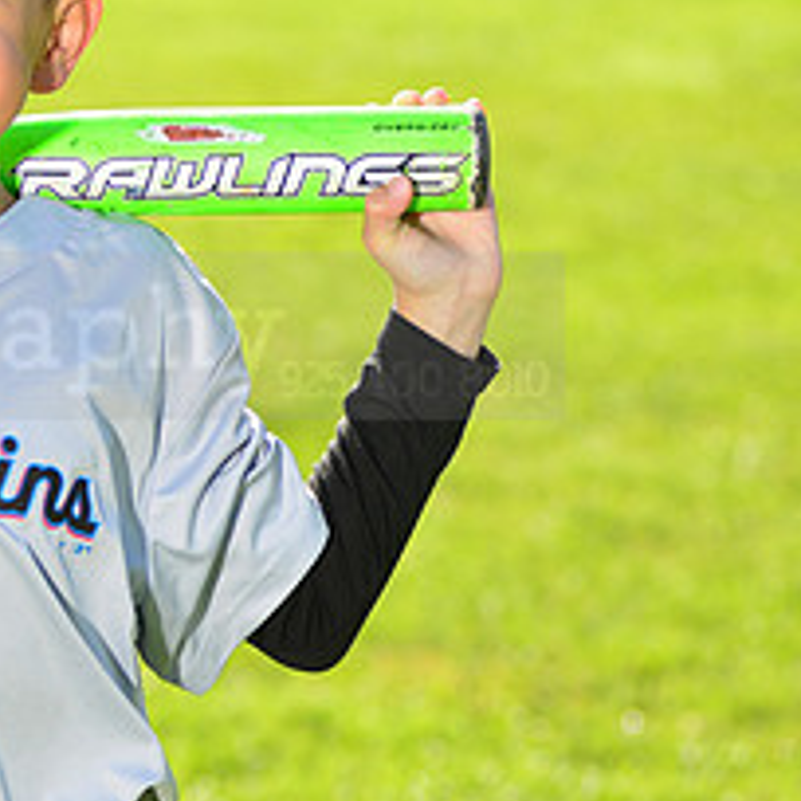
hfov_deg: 6.2
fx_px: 7356
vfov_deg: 6.2
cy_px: 304
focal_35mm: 281
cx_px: -196
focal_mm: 116
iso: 100
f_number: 5
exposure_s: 1/250
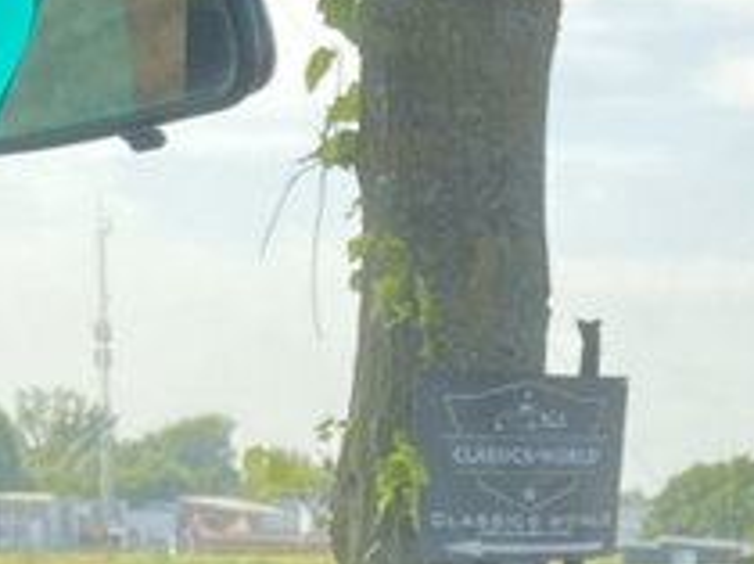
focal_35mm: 127
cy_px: 1272
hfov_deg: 15.4
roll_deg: -0.9
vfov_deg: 10.3
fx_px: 2763
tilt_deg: -16.0
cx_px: 682
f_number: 1.5
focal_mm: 5.7
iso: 50
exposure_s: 1/502
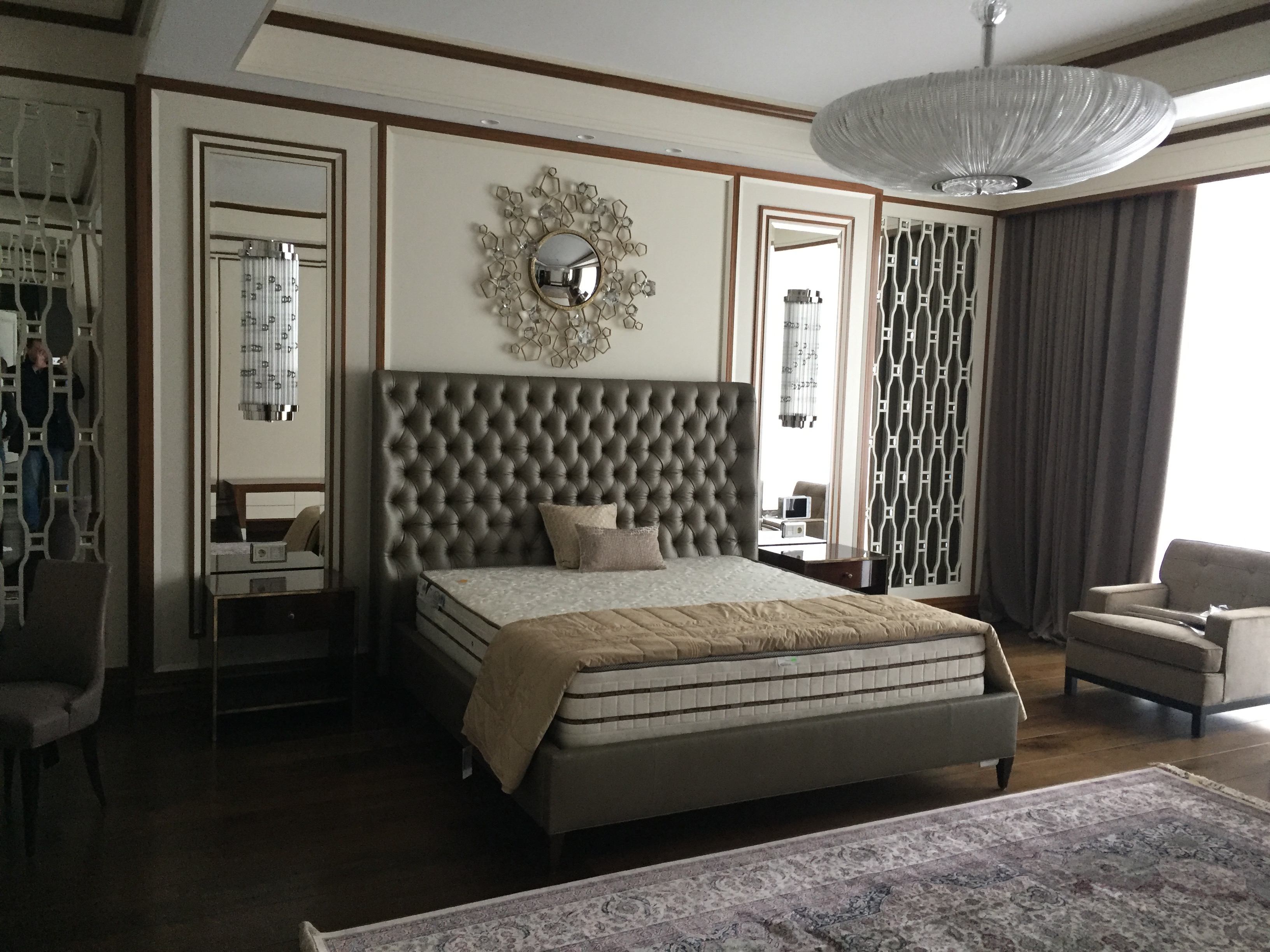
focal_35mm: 29
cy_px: 476
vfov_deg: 48.2
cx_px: 635
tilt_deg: -3.5
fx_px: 1064
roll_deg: -2.8
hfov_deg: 61.7
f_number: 2.2
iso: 250
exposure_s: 1/33
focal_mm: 4.15
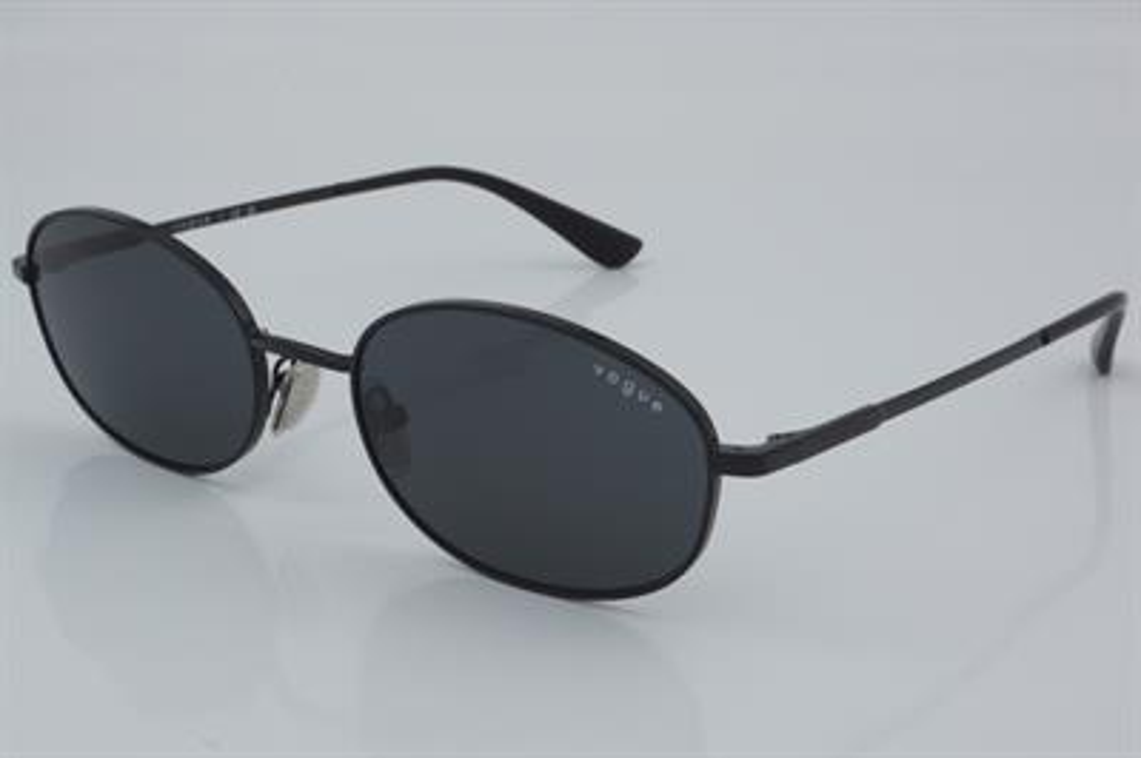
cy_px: 379
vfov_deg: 18.2
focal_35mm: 75
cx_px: 570
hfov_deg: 27.0
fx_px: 2375
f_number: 32
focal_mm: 50
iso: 100
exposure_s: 1/4
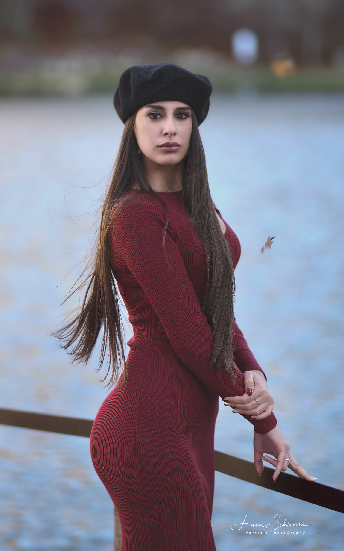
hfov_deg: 10.0
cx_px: 184
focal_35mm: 131
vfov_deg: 15.9
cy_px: 275
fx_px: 1965
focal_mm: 85
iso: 160
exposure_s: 1/125
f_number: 1.4
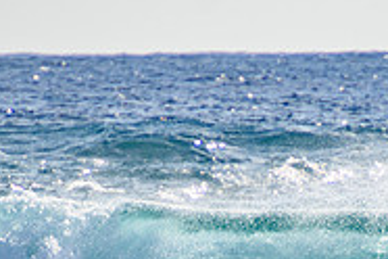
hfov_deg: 1.1
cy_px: 283
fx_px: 20196
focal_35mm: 1874
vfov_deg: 0.7
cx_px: 315
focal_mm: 400
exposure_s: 1/2000
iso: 250
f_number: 5.6
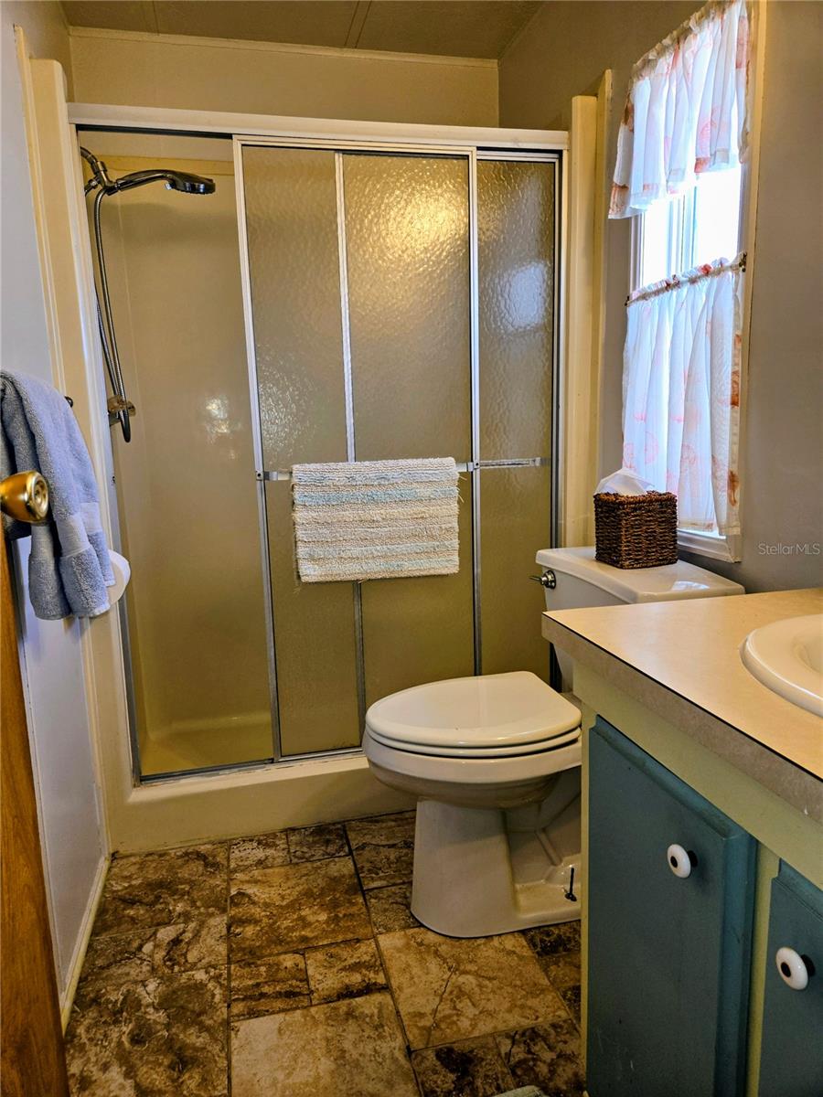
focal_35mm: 23
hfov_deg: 58.9
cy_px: 548
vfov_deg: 73.9
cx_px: 412
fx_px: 729
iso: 32
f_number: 1.8
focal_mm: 5.4
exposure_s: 1/60
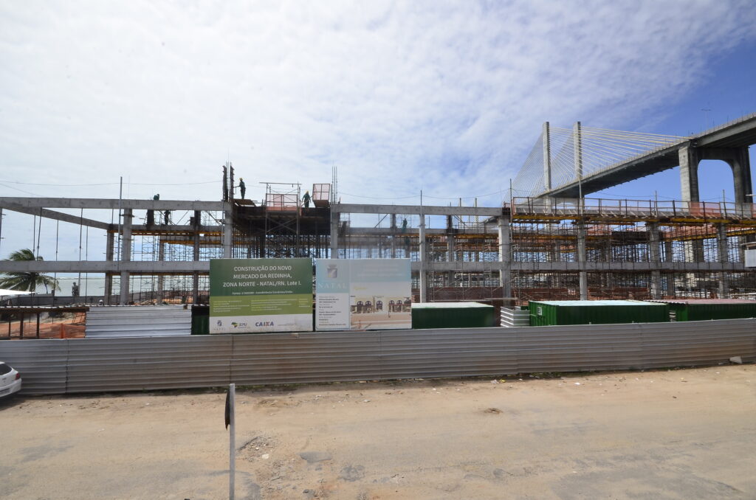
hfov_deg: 92.6
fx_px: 361
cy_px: 250
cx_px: 378
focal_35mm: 17
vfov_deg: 69.4
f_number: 22
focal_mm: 11.5
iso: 400
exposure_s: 1/200
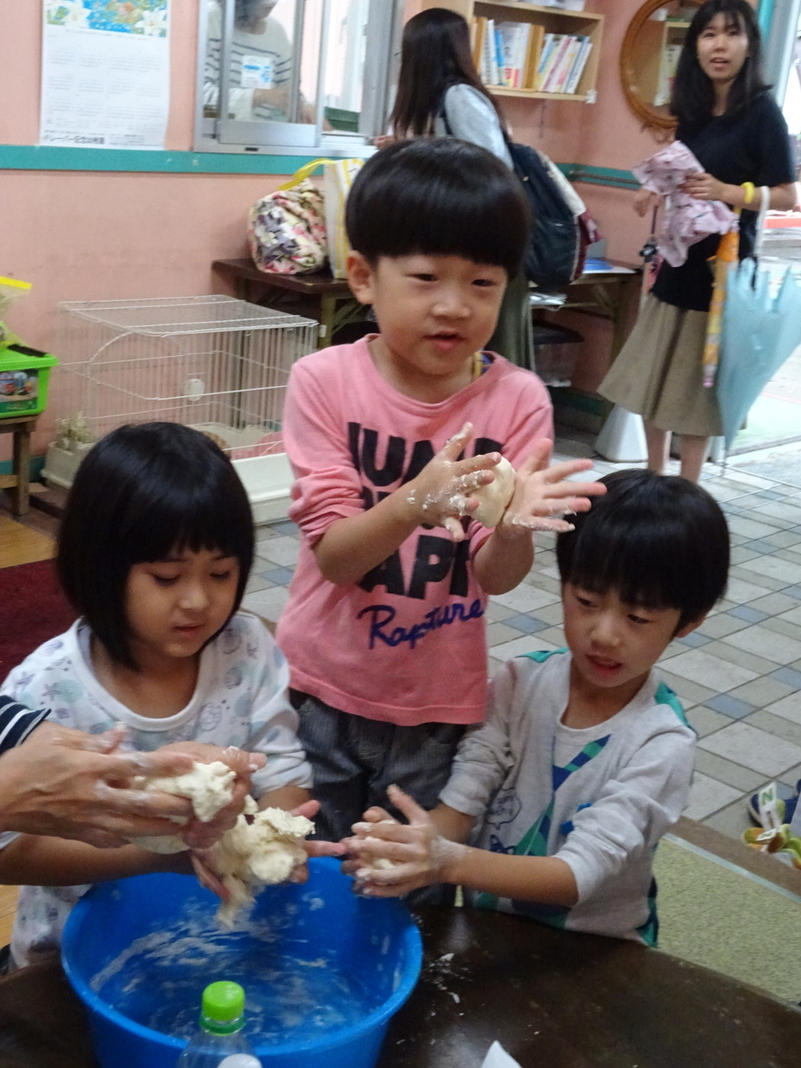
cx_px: 400
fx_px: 1358
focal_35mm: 44
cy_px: 534
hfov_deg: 32.9
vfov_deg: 42.9
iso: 1250
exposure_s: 1/60
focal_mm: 7.58
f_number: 4.5
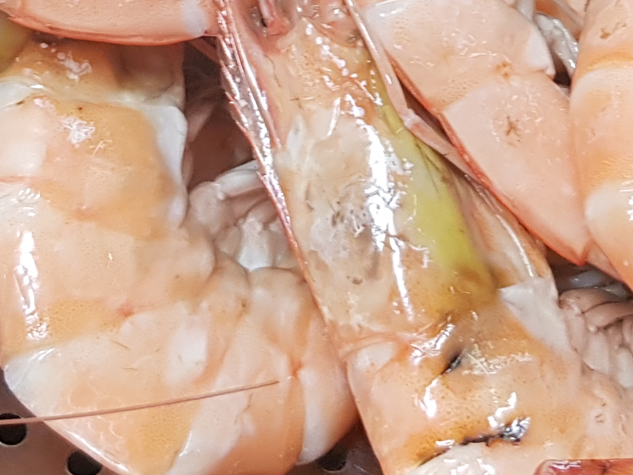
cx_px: 355
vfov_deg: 13.8
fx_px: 1902
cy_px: -85
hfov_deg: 18.9
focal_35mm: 104
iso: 160
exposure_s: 1/40
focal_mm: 4.2
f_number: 1.7
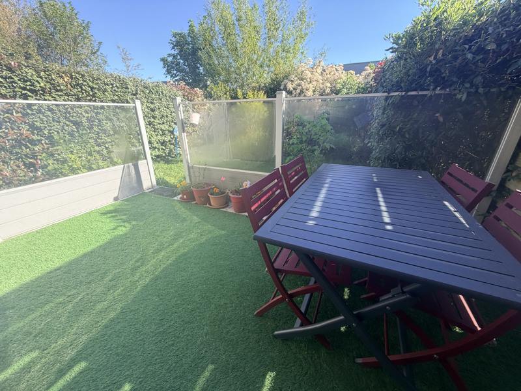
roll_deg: +0.9
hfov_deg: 102.1
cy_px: 196
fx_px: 211
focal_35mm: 14
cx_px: 260
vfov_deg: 85.7
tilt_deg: -22.4
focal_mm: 2.22
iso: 64
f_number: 2.2
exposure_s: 1/502
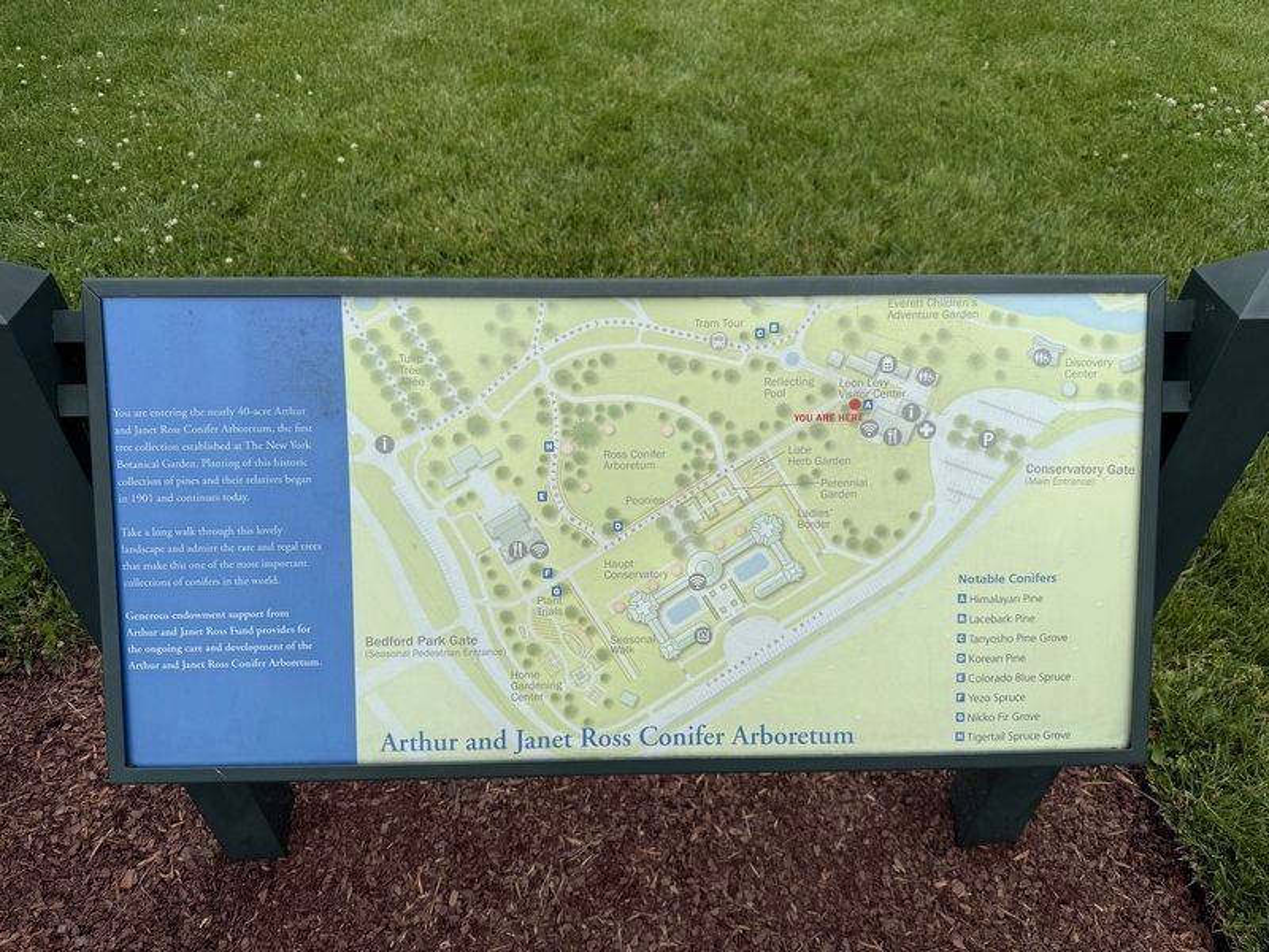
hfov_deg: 71.6
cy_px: 476
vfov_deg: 56.8
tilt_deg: -42.6
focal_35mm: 24
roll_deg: -1.1
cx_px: 634
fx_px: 880
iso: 80
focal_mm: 6.76
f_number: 1.78
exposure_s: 1/4405
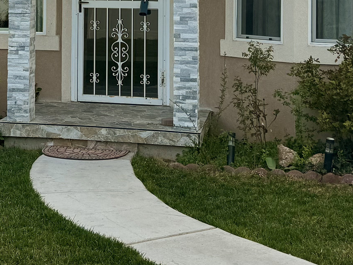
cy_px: -36
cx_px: 70
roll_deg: -0.8
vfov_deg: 17.7
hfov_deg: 24.0
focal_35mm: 80
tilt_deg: +1.8
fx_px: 816
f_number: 1.78
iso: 80
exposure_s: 1/1193
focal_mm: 6.76
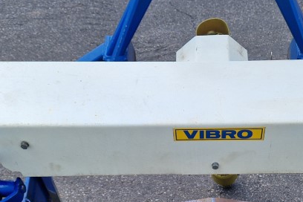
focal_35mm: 60
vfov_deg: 20.5
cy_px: 269
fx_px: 505
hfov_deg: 33.0
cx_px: 214
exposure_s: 1/608
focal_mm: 5.4
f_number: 1.8
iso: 50
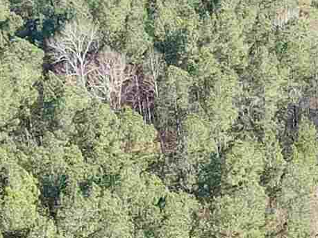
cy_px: 352
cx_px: 476
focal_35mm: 161
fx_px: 1478
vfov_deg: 9.0
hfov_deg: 11.7
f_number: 2.8
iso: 100
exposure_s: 1/180
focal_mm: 4.5
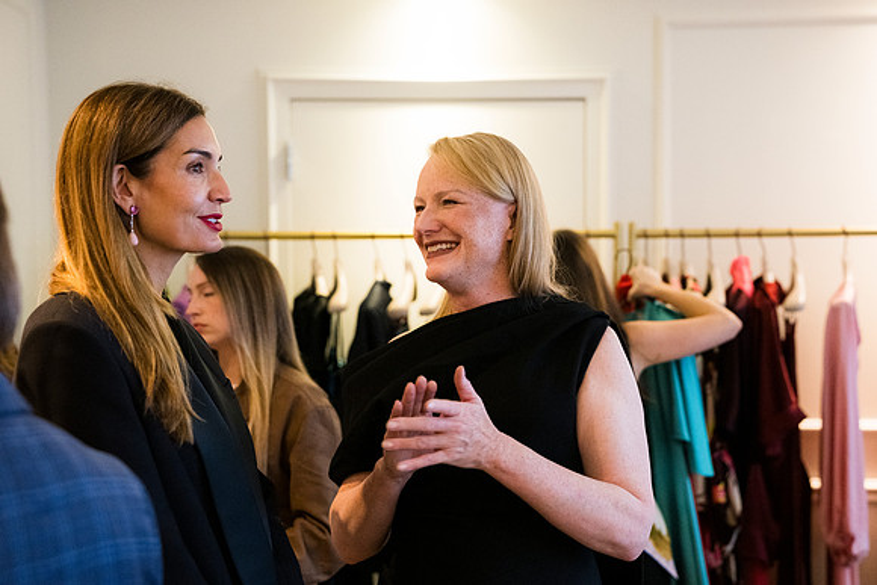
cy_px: 292
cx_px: 438
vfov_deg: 23.4
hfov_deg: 34.5
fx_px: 1413
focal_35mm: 58
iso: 4000
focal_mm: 58
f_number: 3.2
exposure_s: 1/160
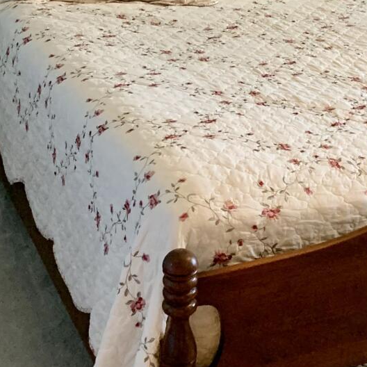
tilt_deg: -9.7
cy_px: -53
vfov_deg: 19.0
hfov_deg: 19.7
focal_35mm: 87
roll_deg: -2.2
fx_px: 1044
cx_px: 297
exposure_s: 1/60
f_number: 1.8
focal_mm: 4.25
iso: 400
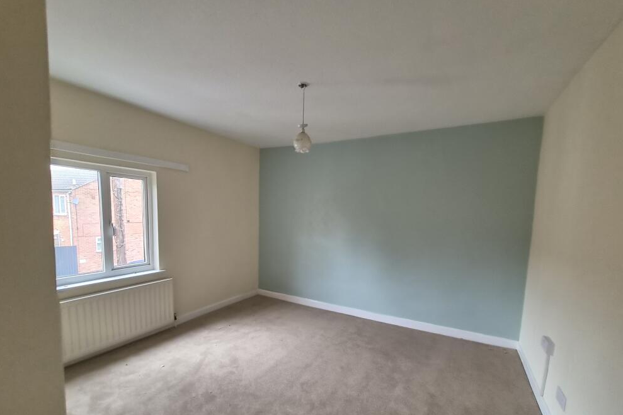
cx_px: 321
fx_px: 242
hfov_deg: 104.2
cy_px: 239
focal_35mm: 14
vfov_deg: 80.6
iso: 200
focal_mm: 2.2
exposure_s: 1/100
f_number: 2.2
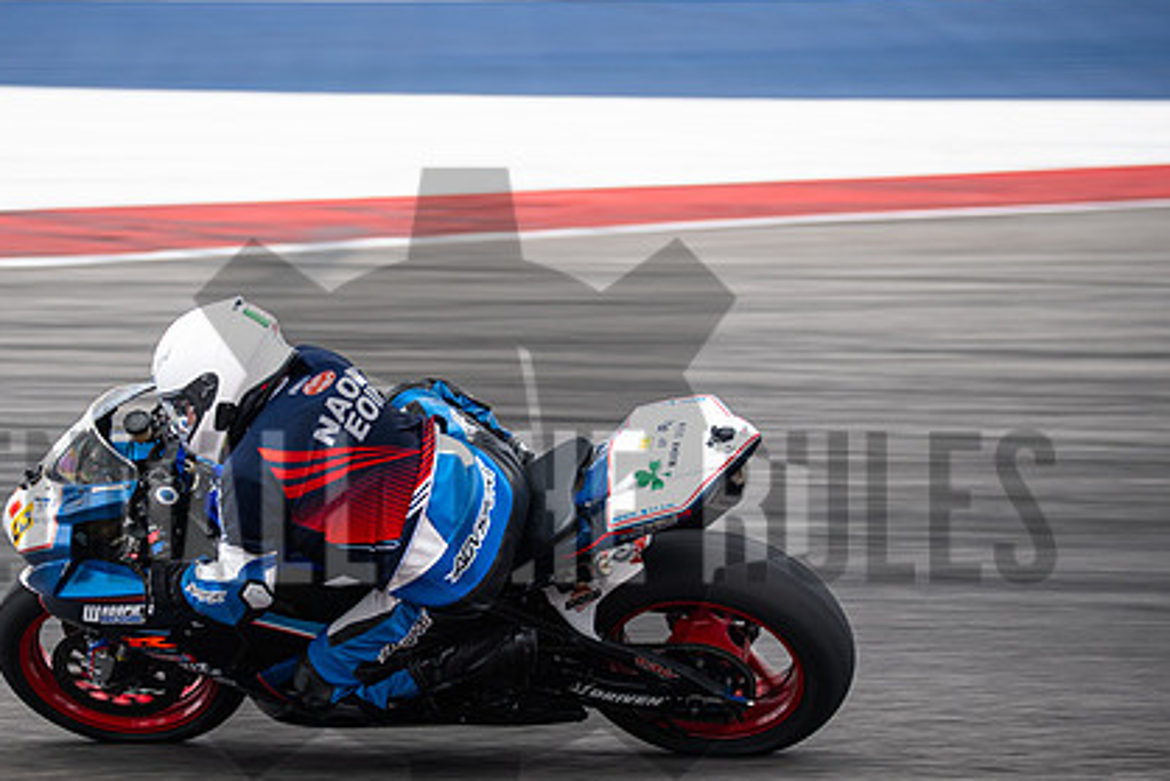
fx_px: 9103
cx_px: 465
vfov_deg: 4.9
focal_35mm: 280
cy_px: 511
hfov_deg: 7.4
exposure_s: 1/250
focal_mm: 134.4
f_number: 3.6
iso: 160
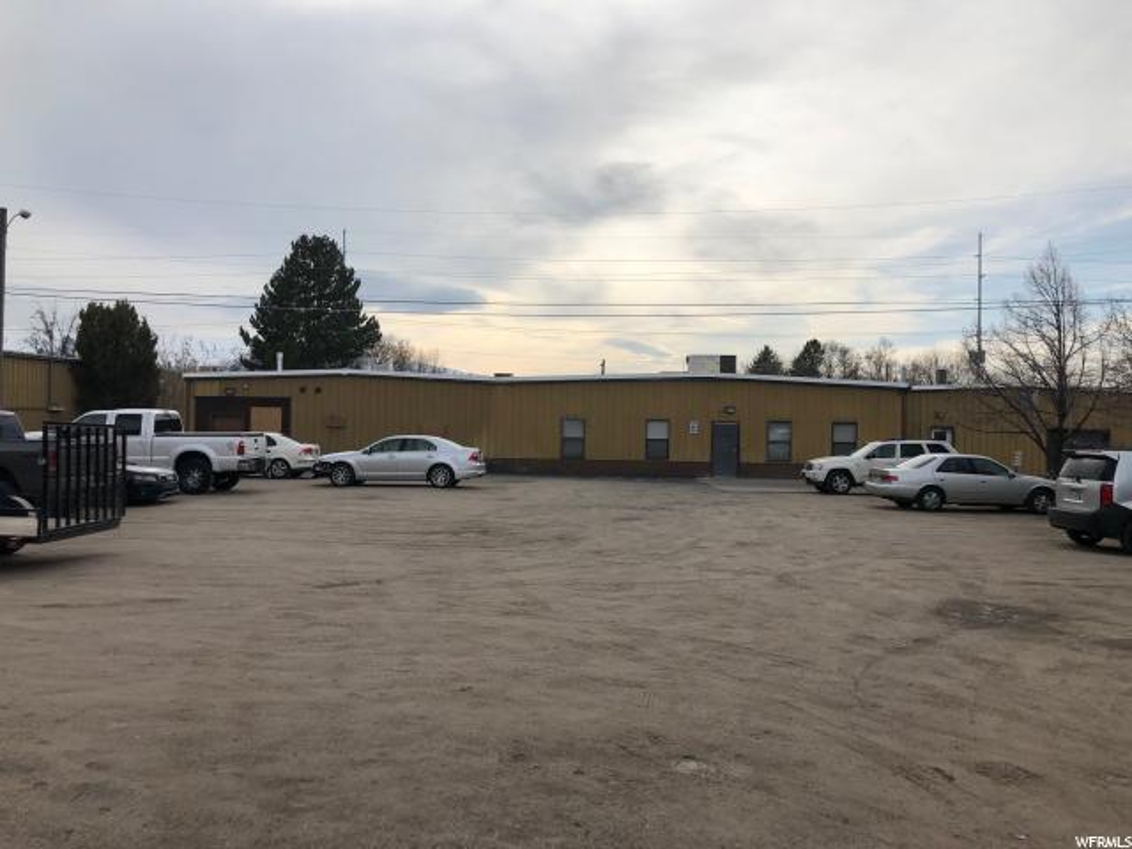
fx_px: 916
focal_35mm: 28
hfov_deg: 63.4
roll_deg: -1.7
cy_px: 424
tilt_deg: +0.0
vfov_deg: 49.7
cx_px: 566
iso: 20
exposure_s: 1/2857
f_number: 1.8
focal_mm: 3.99
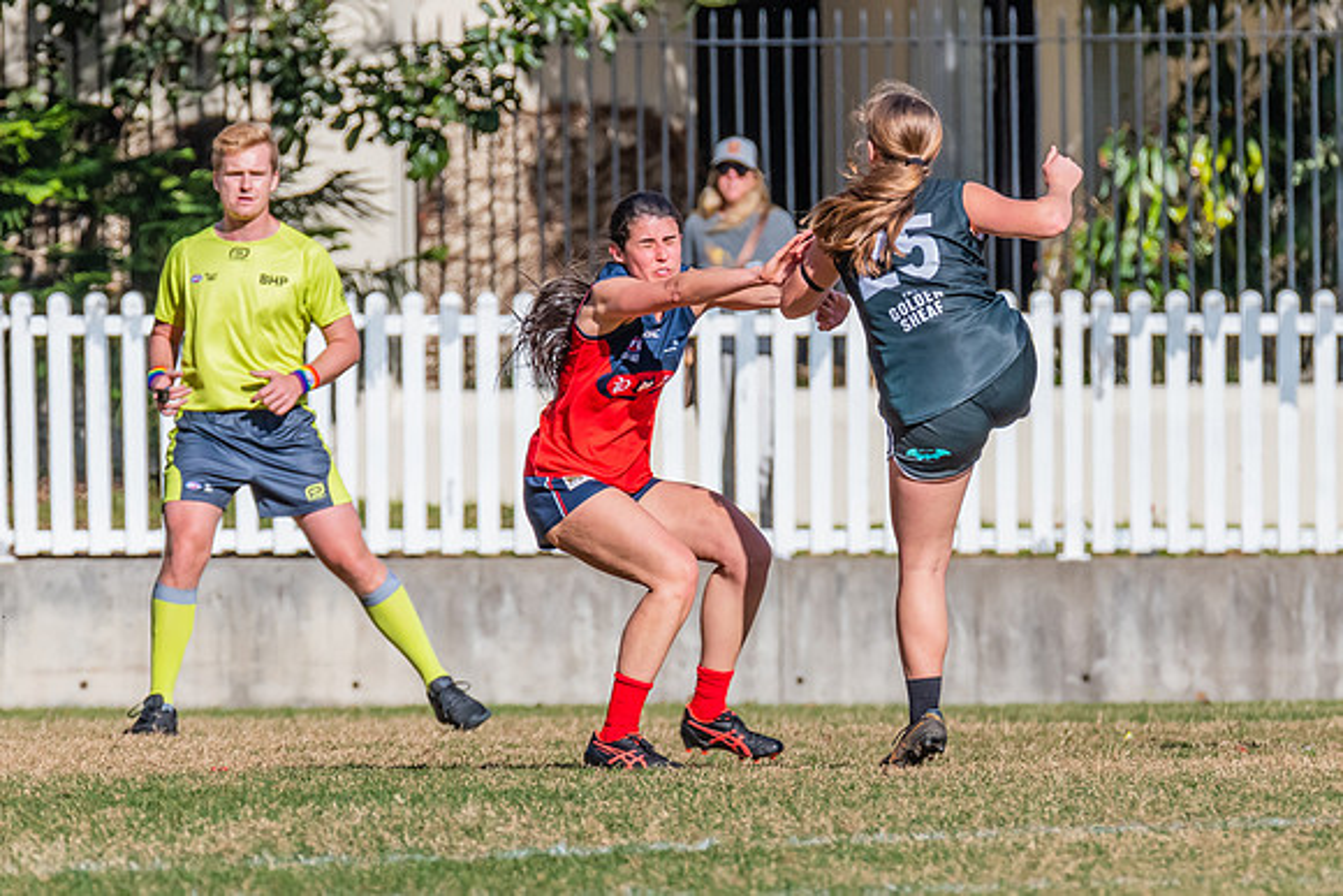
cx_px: 858
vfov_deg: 1.7
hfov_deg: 2.5
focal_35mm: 830
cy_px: 440
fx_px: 30971
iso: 800
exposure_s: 1/1600
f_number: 11
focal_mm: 460
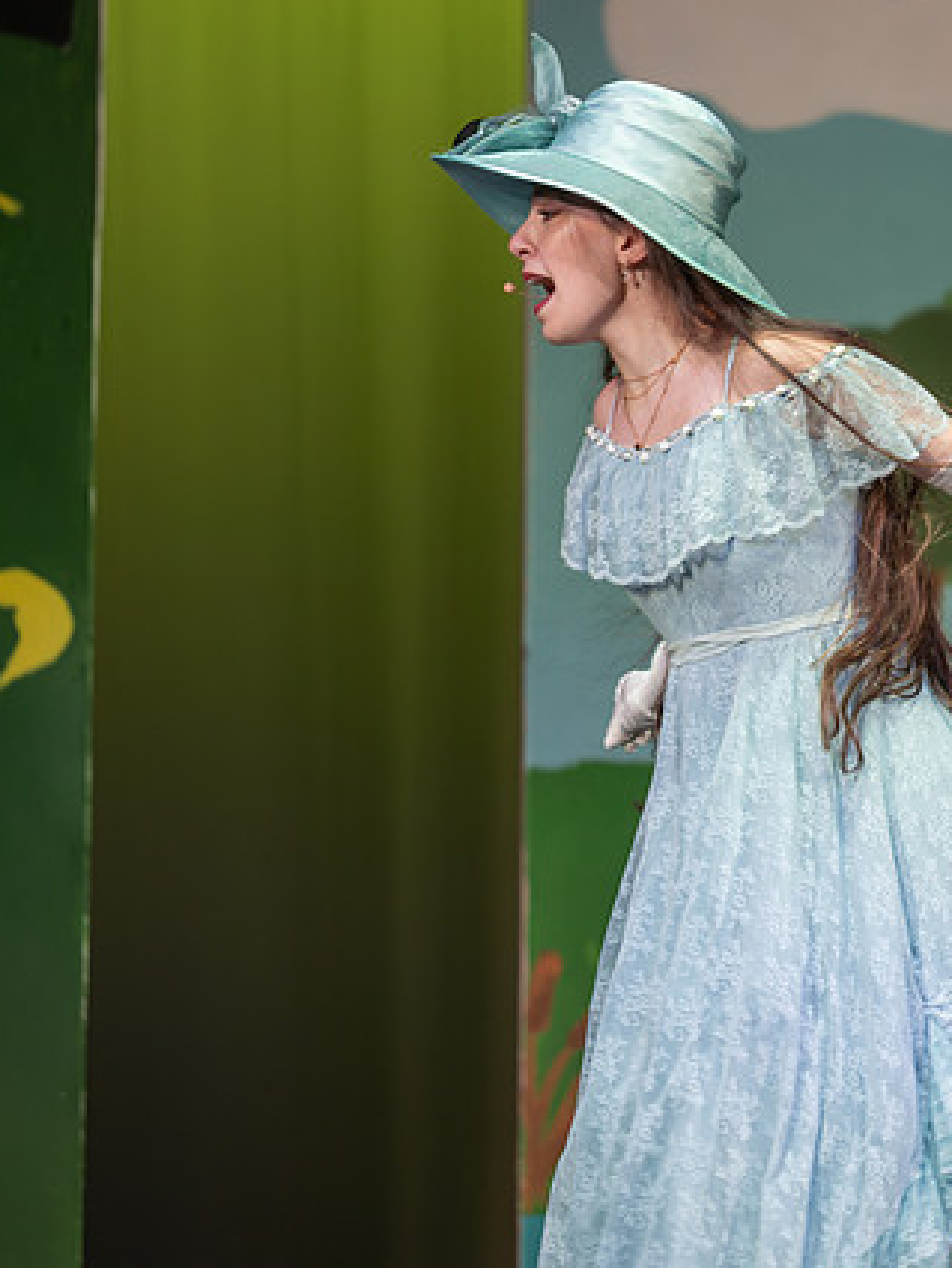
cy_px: 506
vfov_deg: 6.6
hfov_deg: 5.0
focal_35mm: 300
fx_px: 10995
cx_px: 557
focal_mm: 165
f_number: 2.8
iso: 140
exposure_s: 1/250
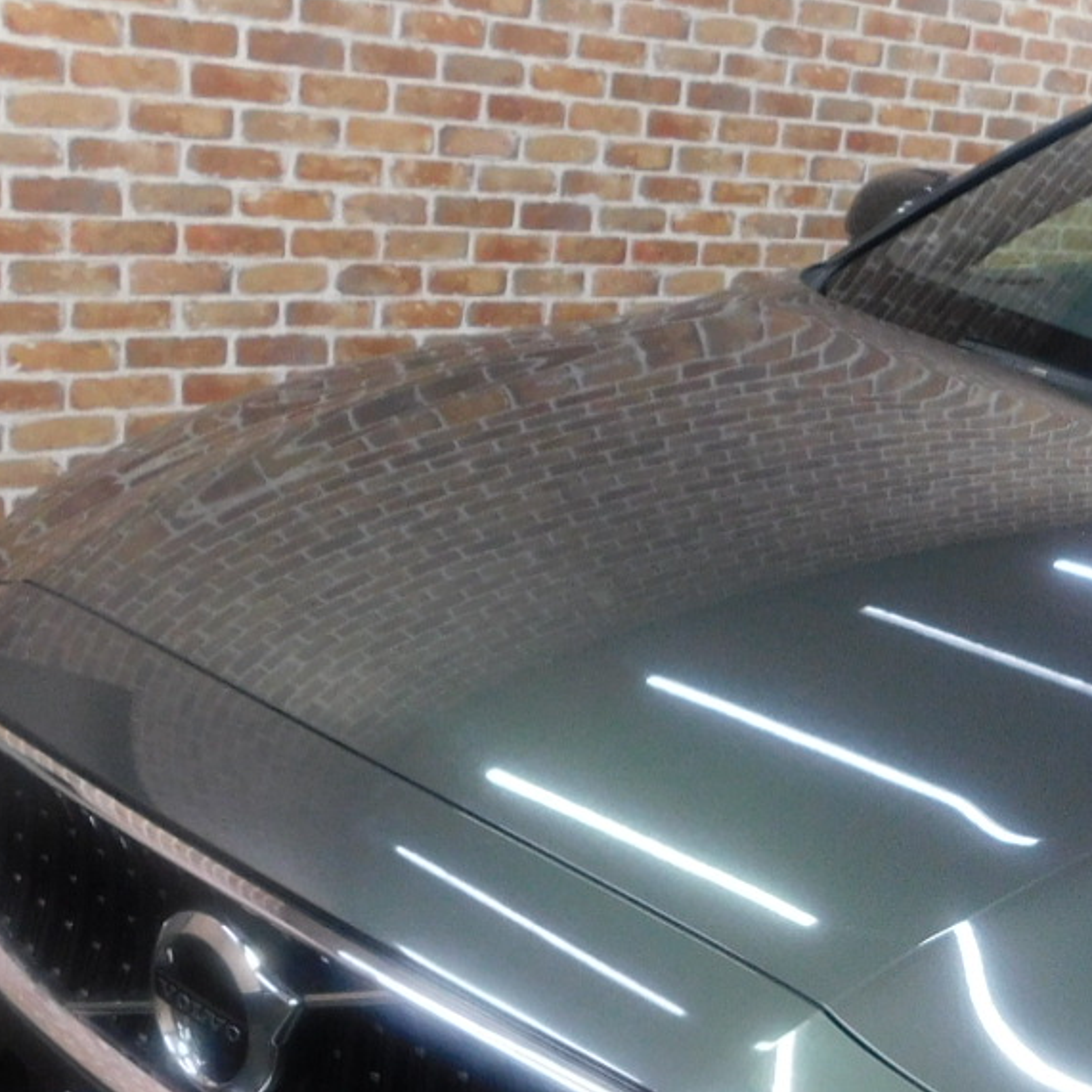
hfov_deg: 28.5
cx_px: 1048
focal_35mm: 57
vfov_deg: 29.1
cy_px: 926
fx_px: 2034
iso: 250
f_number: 3
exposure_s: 1/30
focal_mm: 4
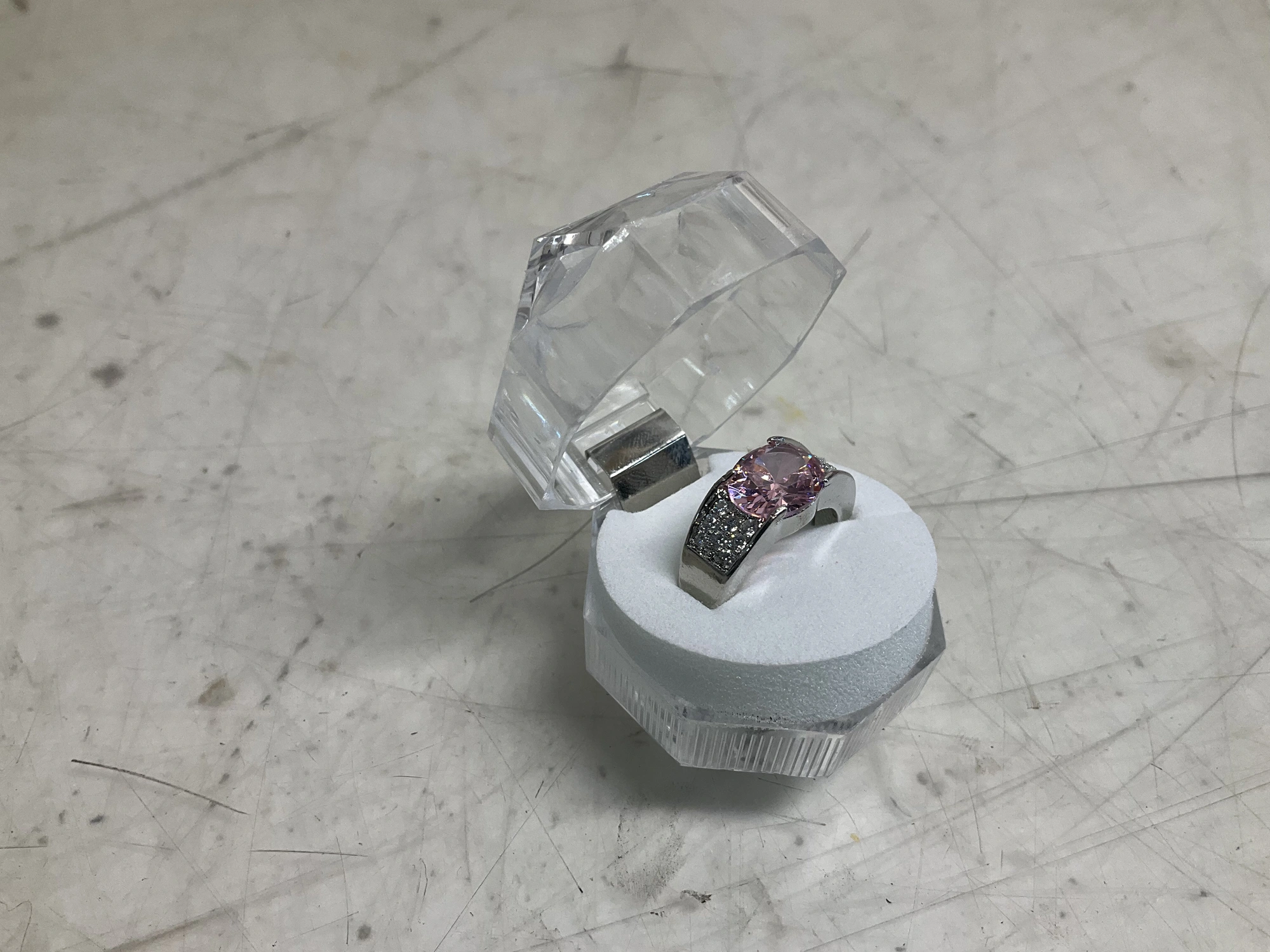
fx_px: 1064
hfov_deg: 61.7
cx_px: 635
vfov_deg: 48.2
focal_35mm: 29
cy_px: 476
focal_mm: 3
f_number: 1.8
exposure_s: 1/120
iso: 40
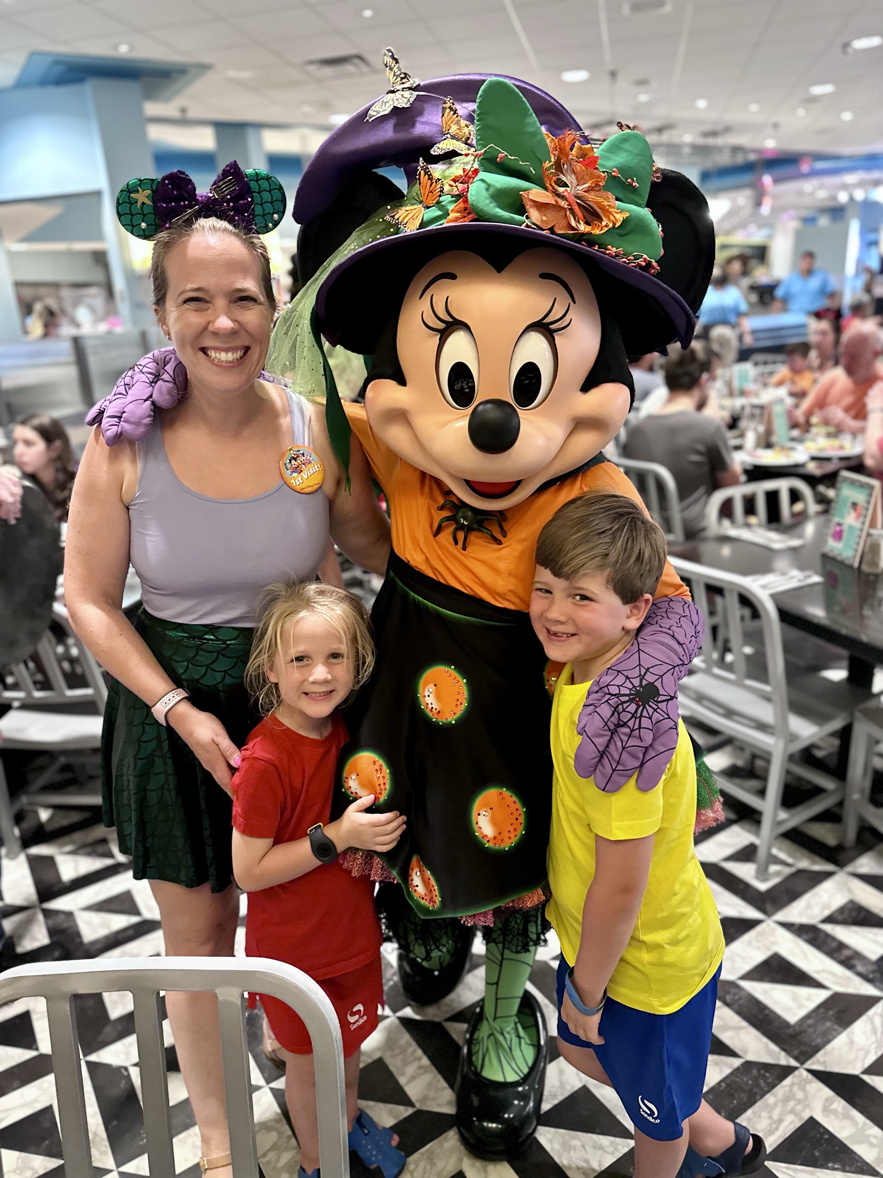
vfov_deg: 71.6
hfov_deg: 56.8
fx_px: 816
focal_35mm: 24
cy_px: 589
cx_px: 442
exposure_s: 1/40
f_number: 1.78
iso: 800
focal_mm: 6.86
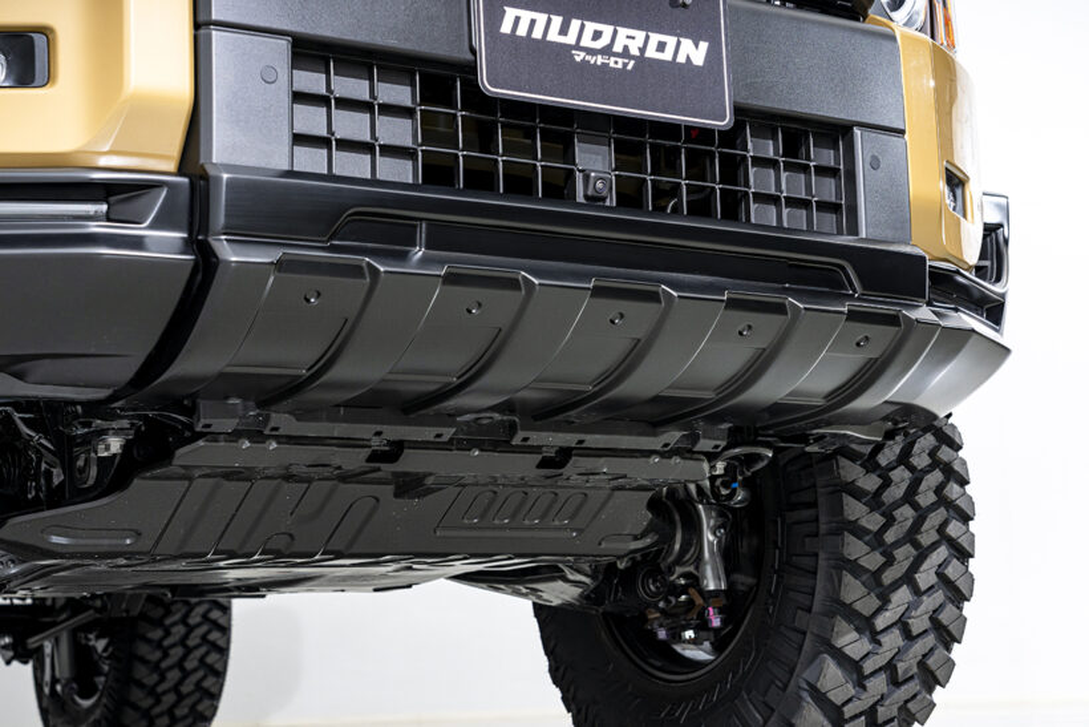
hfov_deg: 32.9
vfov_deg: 22.3
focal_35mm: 61
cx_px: 544
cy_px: 364
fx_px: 1845
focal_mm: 61
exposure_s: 1/320
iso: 800
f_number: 7.1
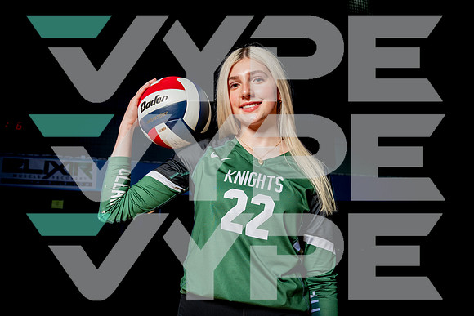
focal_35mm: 29
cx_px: 237
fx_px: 380
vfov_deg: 45.2
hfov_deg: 63.9
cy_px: 158
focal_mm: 28
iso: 250
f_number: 5
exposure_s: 1/200
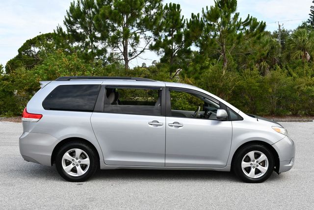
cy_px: 105
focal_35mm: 36
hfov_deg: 53.1
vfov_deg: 36.9
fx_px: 314
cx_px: 157
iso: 200
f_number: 7.1
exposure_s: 1/250
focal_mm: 18
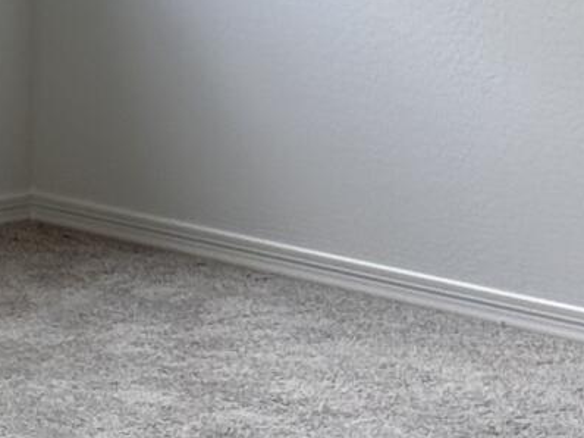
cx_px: -321
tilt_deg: -8.3
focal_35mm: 181
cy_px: 141
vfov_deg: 8.2
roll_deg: +0.7
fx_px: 3052
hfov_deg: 10.5
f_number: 1.78
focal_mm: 6.86
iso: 100
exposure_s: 1/147
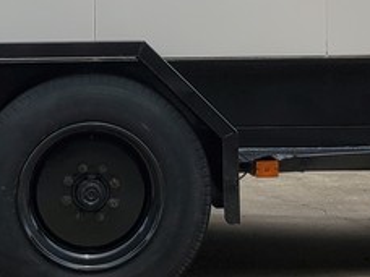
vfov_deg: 12.5
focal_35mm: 117
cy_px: -8
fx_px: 1251
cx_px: 154
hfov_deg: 16.8
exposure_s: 1/1501
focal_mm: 4.3
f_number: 2.4
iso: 50
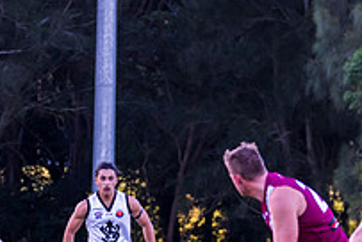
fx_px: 4874
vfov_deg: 2.8
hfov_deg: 4.3
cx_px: 273
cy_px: 198
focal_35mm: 484
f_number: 5.6
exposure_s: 1/400
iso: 1600
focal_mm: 150
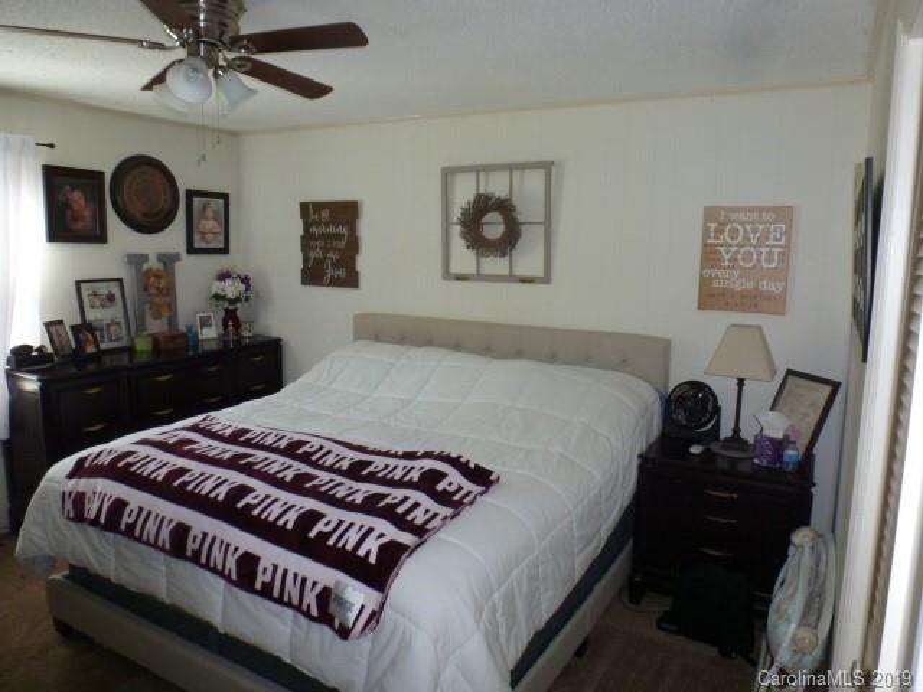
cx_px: 462
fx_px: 640
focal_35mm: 24
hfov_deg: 71.6
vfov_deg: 56.8
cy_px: 346
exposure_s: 1/60
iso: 250
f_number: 3.3
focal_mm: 4.3
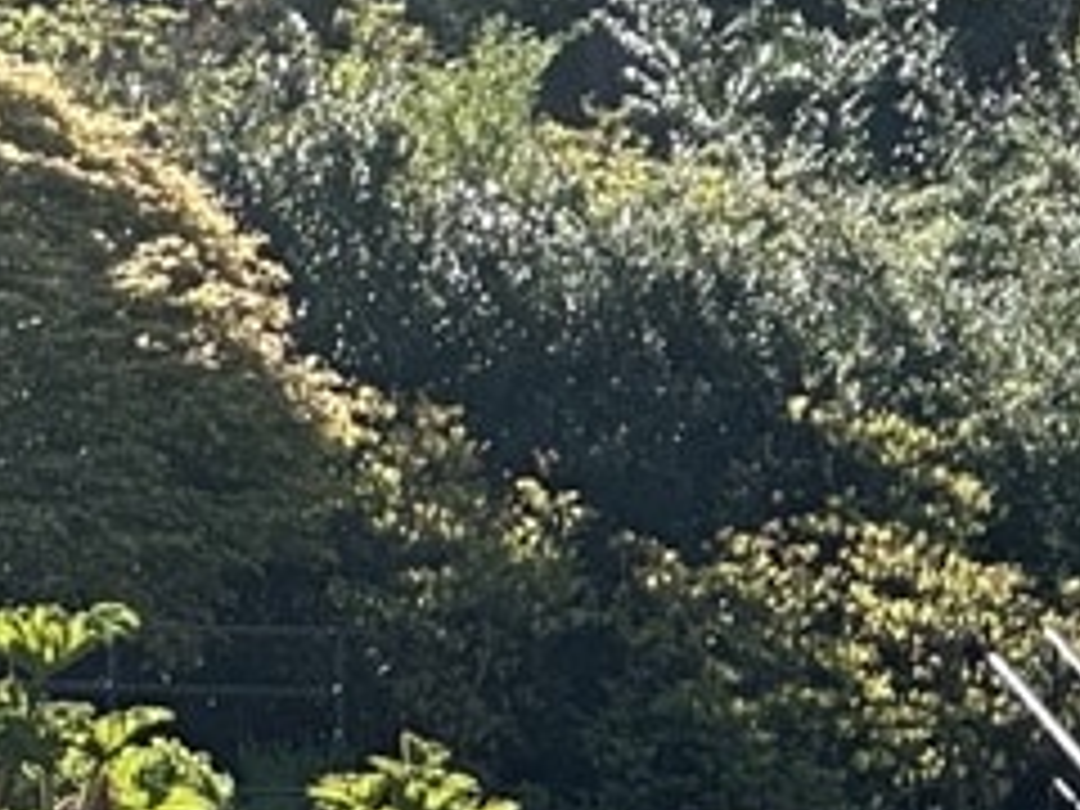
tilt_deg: +5.3
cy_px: 346
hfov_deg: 4.8
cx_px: -162
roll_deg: -0.5
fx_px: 12792
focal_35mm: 410
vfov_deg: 3.6
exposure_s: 1/481
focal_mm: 9
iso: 32
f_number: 2.8
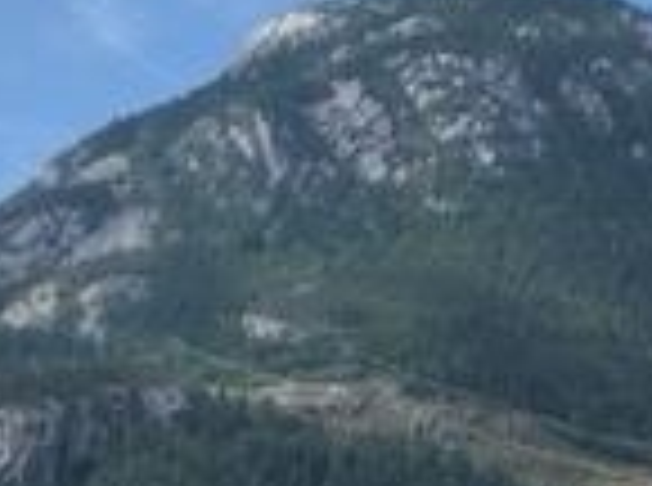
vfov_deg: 11.3
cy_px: 806
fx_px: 2330
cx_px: 540
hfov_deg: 15.8
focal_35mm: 124
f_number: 1.8
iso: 20
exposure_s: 1/1799
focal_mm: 3.99
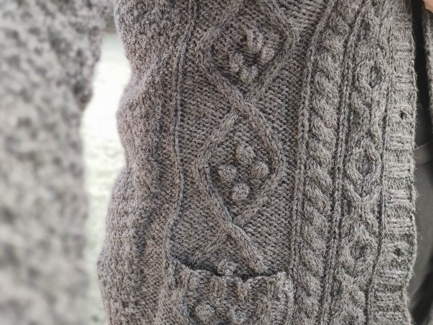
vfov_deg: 35.1
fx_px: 513
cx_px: 216
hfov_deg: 45.8
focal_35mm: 41
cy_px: 162
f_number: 2
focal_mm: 8.16
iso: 220
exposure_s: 1/100
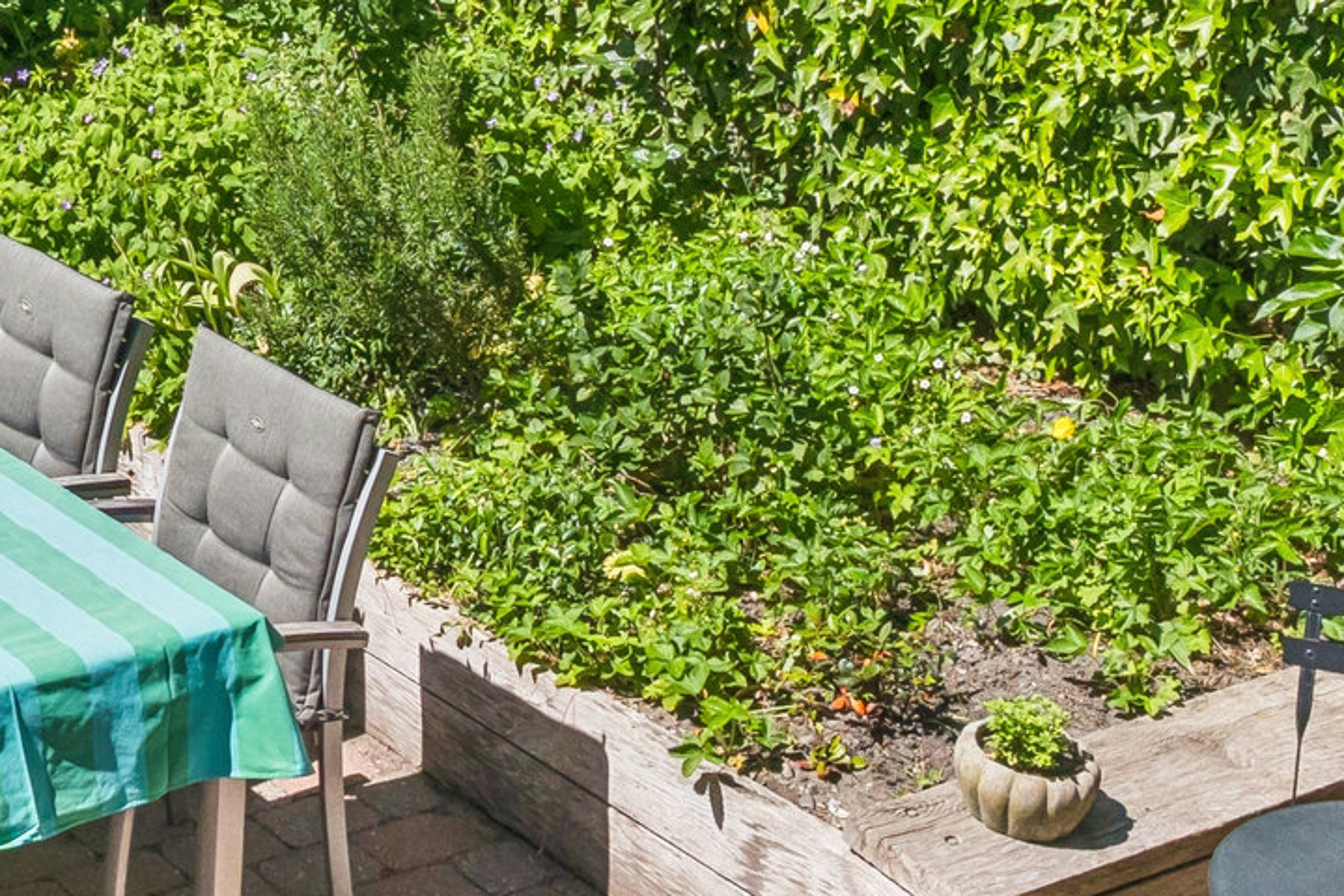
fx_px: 2916
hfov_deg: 23.7
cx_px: -269
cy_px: -78
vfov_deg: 16.9
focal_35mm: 78
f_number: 7.1
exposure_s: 1/2500
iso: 800
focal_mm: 12.5
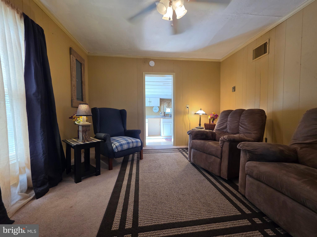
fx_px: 119
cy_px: 118
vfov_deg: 89.9
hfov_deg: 106.2
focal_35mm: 13
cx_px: 158
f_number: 1.9
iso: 250
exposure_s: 1/60
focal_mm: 2.2
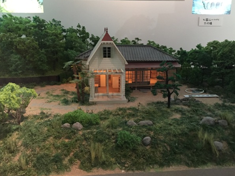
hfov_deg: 58.4
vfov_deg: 45.4
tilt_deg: -10.3
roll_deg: +0.1
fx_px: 210
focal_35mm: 31
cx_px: 120
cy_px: 86
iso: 320
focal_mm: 4.15
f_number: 2.2
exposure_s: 1/17
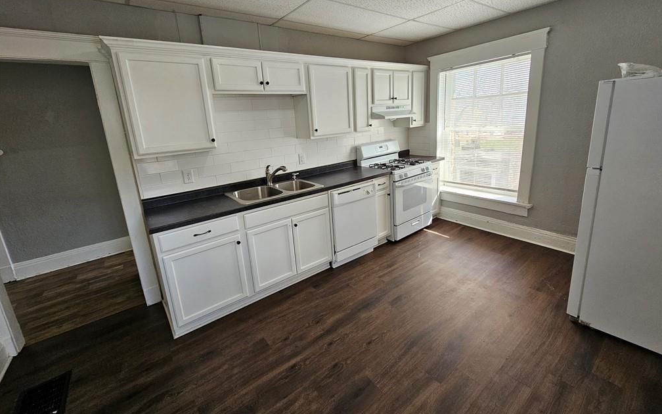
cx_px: 332
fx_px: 253
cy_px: 184
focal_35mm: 14
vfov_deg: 78.4
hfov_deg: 105.3
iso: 64
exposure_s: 1/60
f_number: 2.2
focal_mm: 2.2
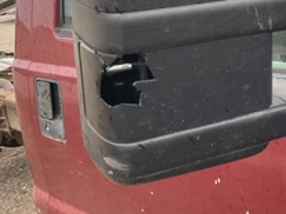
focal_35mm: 56
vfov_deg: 25.4
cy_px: 28
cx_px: 216
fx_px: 462
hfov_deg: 33.7
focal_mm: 3
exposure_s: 1/122
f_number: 1.8
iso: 25
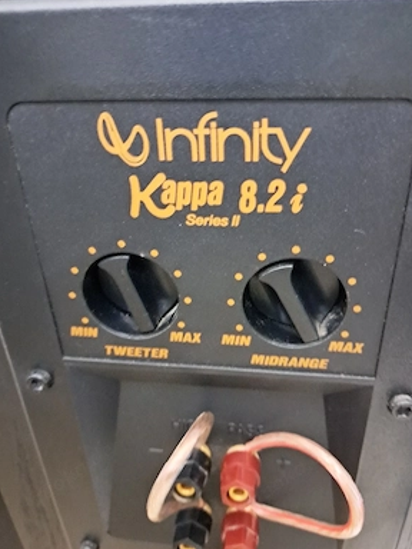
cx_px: 212
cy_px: 267
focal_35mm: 25
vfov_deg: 69.4
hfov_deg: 54.9
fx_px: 397
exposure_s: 1/4
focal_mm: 5.23
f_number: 1.8
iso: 1600
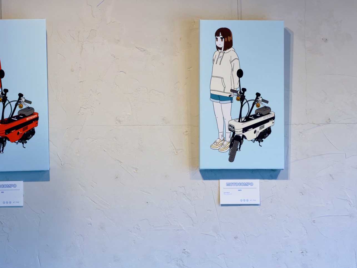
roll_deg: +0.2
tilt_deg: +3.8
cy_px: 113
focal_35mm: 125
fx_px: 1289
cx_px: 155
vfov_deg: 11.9
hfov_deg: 15.8
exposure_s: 1/100
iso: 160
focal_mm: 16.89
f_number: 2.8
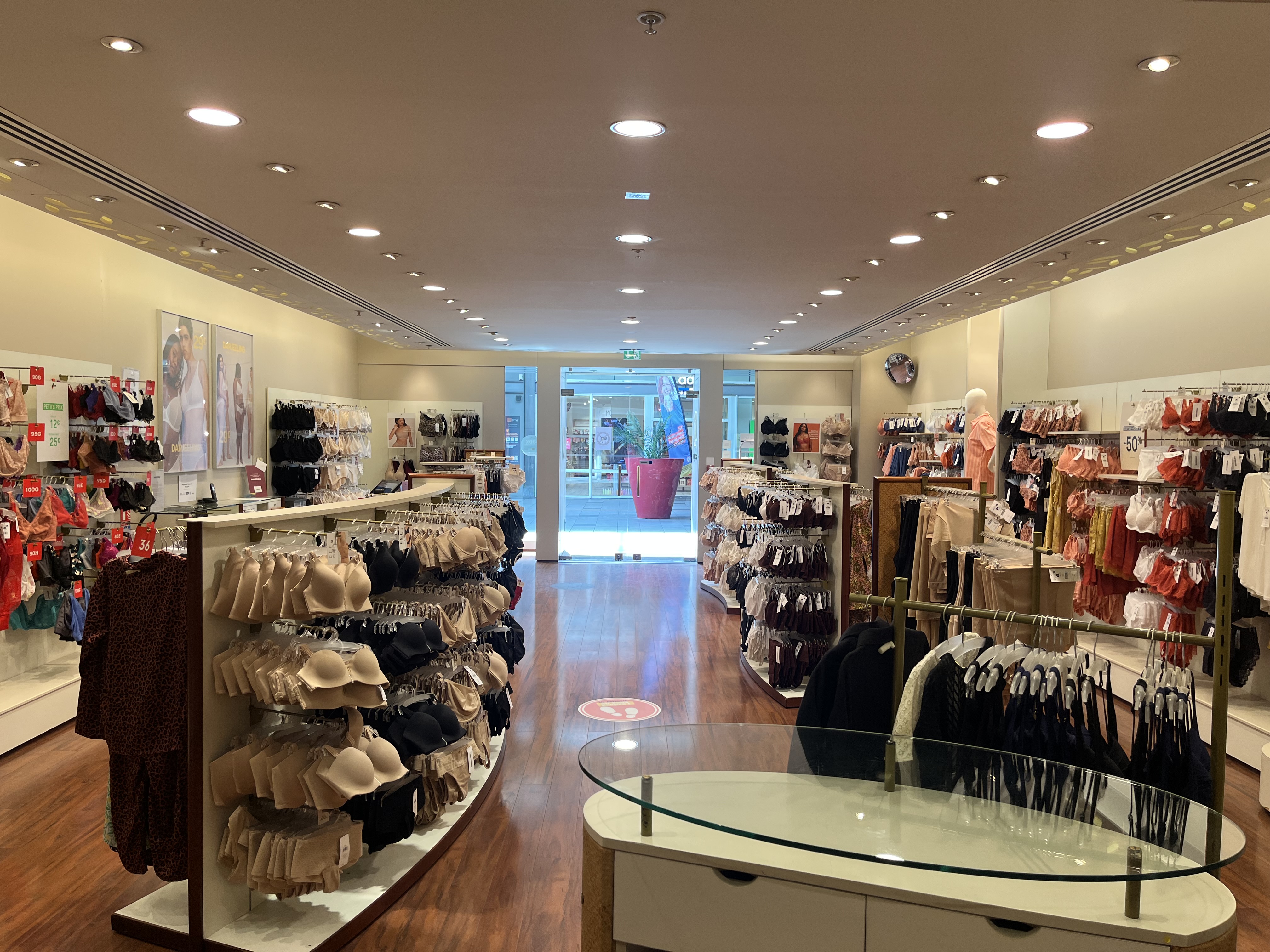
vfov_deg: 53.1
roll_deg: -0.7
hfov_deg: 67.3
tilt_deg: -2.1
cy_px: 476
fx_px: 954
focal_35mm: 26
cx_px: 635
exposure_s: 1/100
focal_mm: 5.1
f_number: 1.6
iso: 64
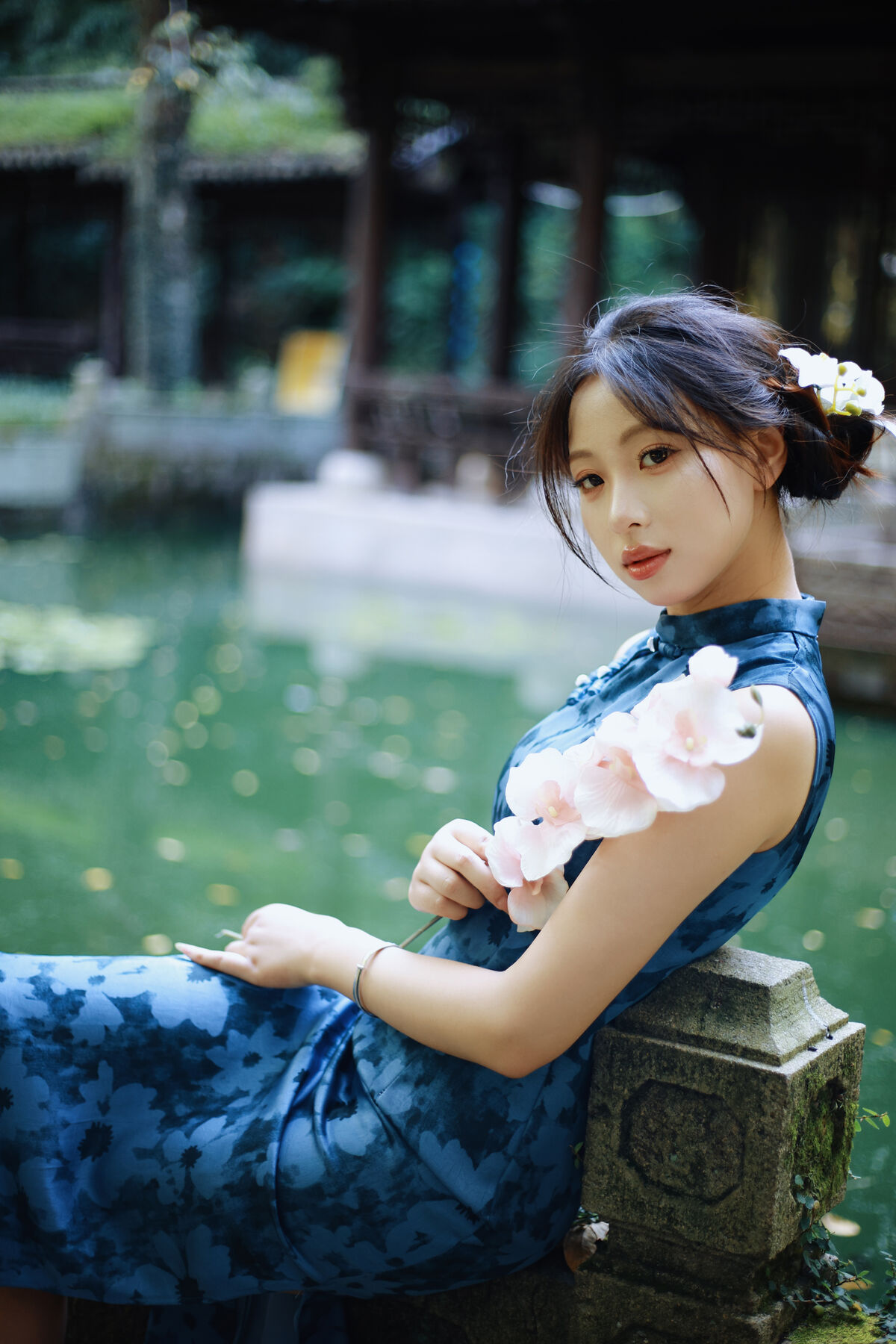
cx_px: 448
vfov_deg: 40.3
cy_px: 672
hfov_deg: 27.5
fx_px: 1829
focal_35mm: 49
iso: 500
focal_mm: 50
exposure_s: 1/125
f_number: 1.8
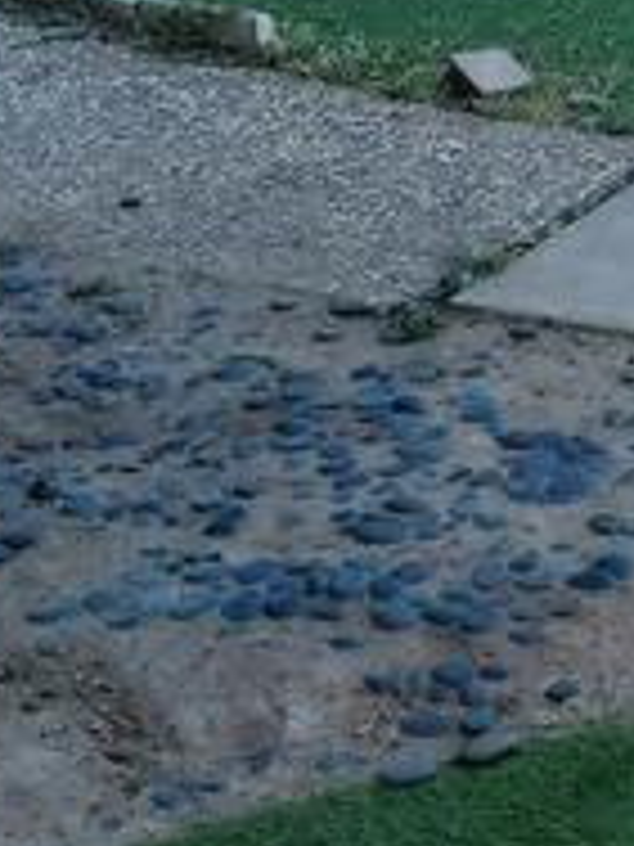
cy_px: -140
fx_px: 3199
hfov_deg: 10.6
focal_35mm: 131
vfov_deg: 14.6
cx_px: 1156
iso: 40
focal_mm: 4.6
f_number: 1.8
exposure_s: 1/409
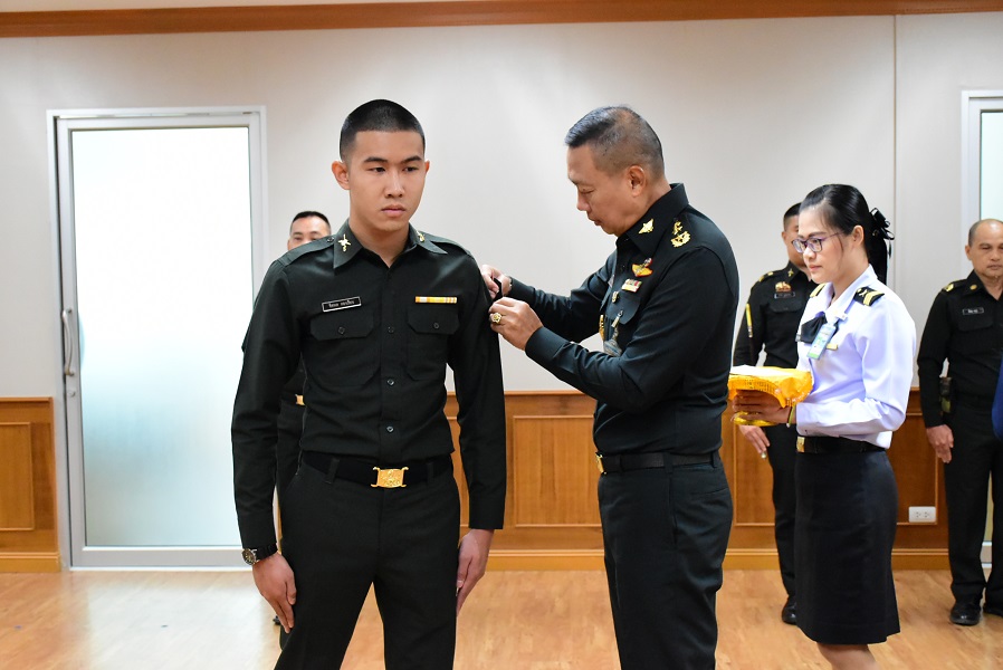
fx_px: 1338
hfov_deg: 41.1
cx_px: 502
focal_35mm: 48
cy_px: 335
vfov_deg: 28.1
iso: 6400
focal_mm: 32
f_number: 5
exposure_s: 1/125
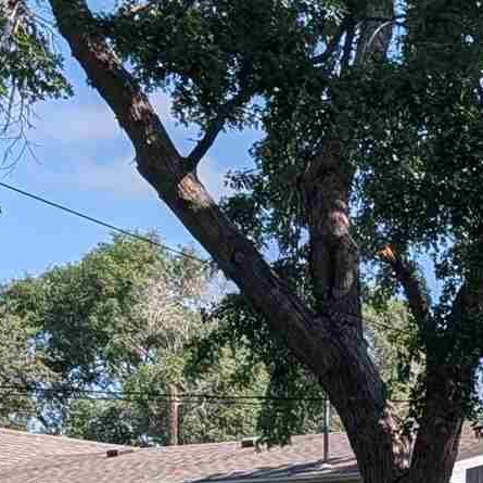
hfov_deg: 9.5
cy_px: 712
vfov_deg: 11.5
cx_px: 1410
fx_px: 2305
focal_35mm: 146
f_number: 1.68
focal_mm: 6.9
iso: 20
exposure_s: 1/951
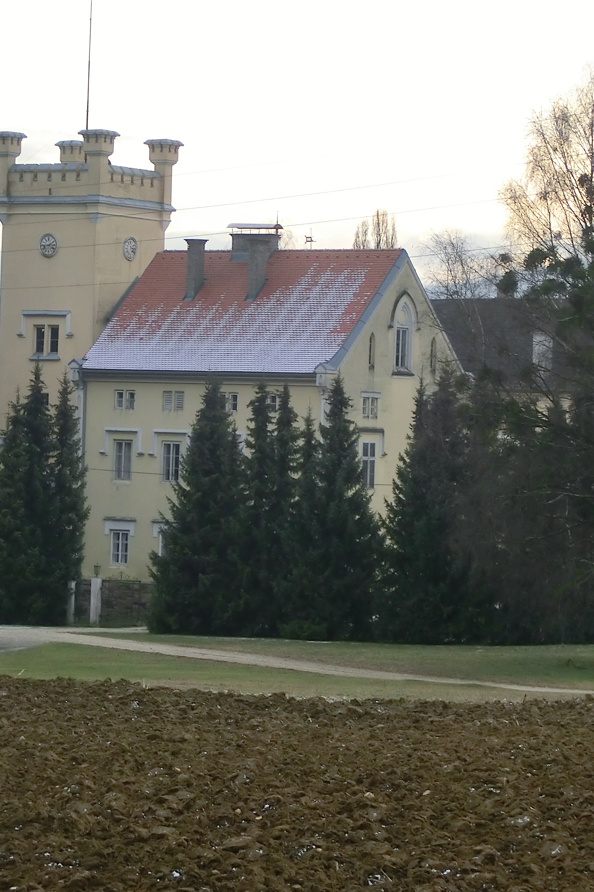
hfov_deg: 8.2
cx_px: 232
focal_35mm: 167
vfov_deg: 12.3
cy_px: 390
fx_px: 4134
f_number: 5.7
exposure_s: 1/125
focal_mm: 21.94
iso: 80
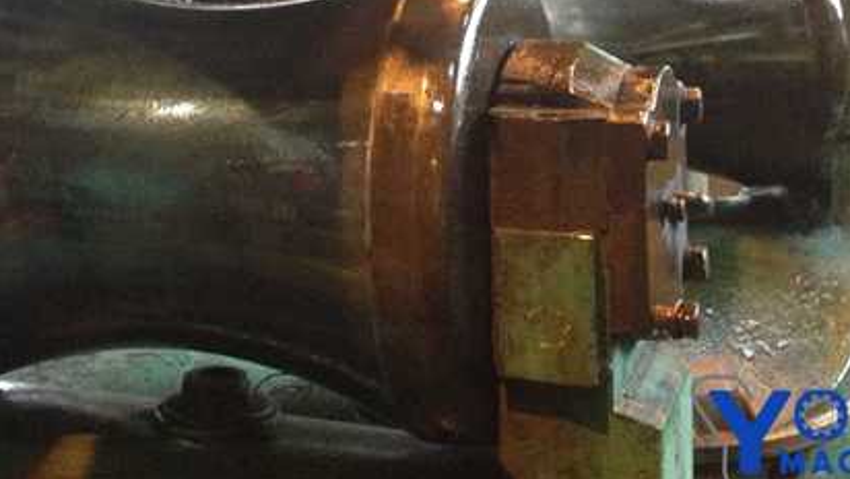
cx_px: 227
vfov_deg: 15.8
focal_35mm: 74
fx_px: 1668
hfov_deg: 28.2
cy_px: -83
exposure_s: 1/15
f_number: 2.4
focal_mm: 4.28
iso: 400
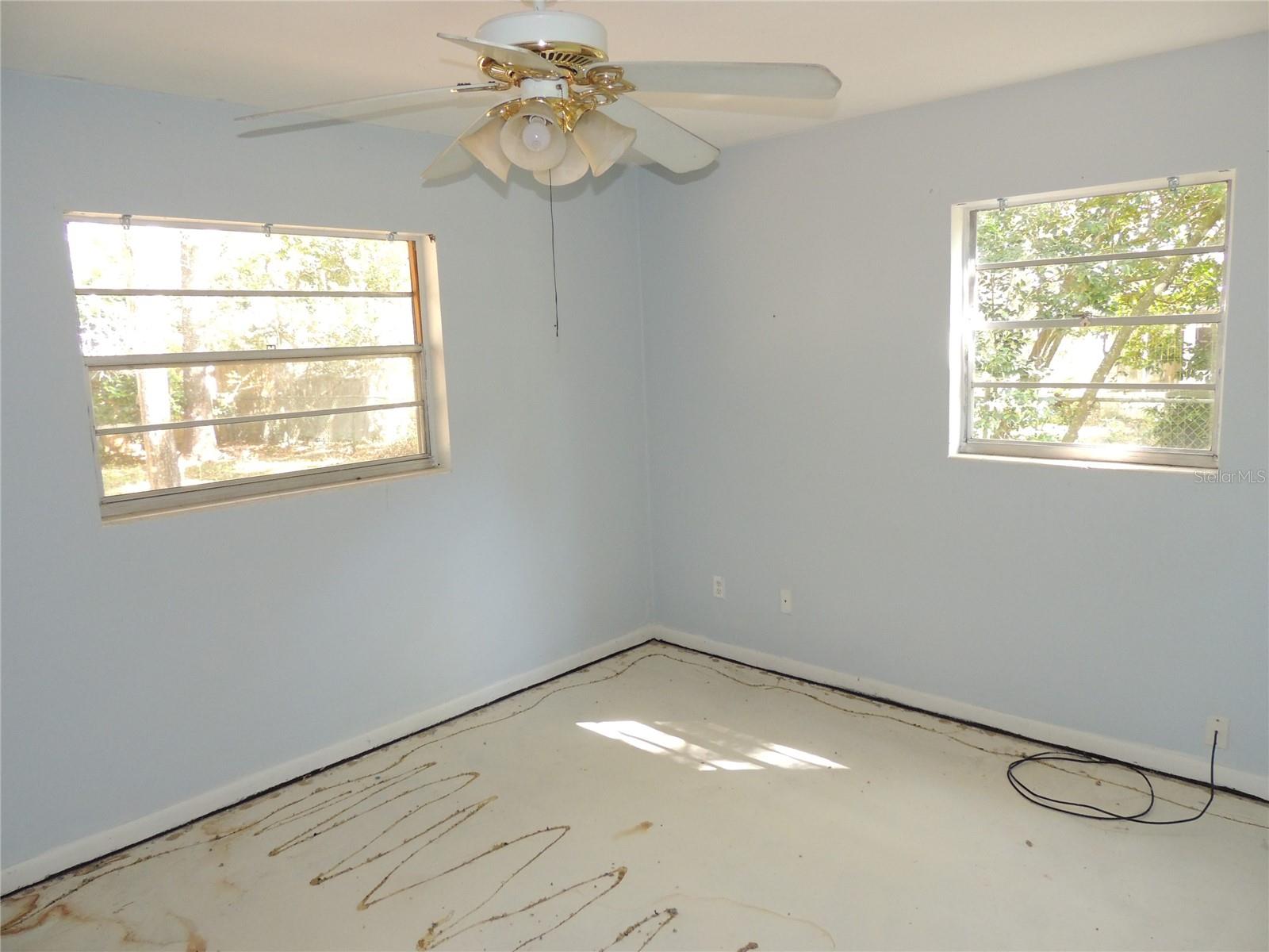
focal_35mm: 24
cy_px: 476
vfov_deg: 56.8
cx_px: 634
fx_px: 880
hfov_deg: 71.6
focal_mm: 4.3
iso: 400
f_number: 3
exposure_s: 1/40
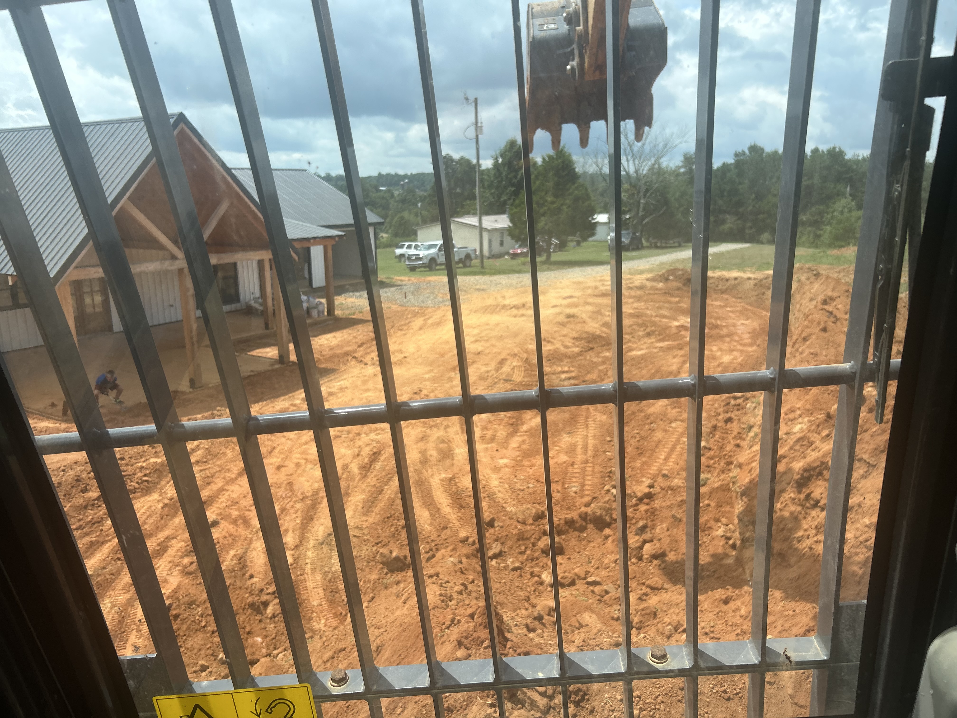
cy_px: 359
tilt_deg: -13.6
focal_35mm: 26
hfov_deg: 67.3
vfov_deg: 53.1
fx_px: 719
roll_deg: +0.5
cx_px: 478
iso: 50
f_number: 1.5
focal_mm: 5.7
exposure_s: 1/2571
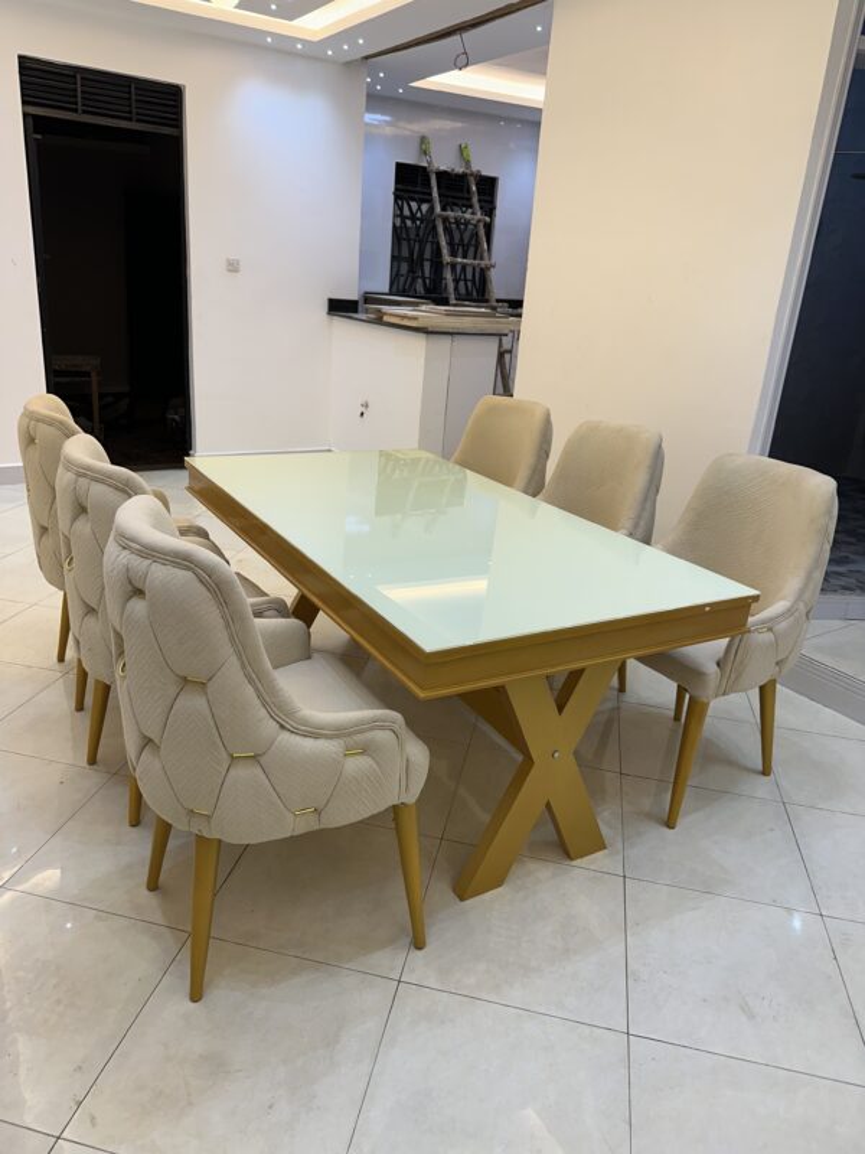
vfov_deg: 71.6
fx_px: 800
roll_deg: -6.2
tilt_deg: -20.9
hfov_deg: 56.8
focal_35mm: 24
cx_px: 432
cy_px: 577
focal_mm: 6.86
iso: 64
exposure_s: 1/100
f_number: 1.78
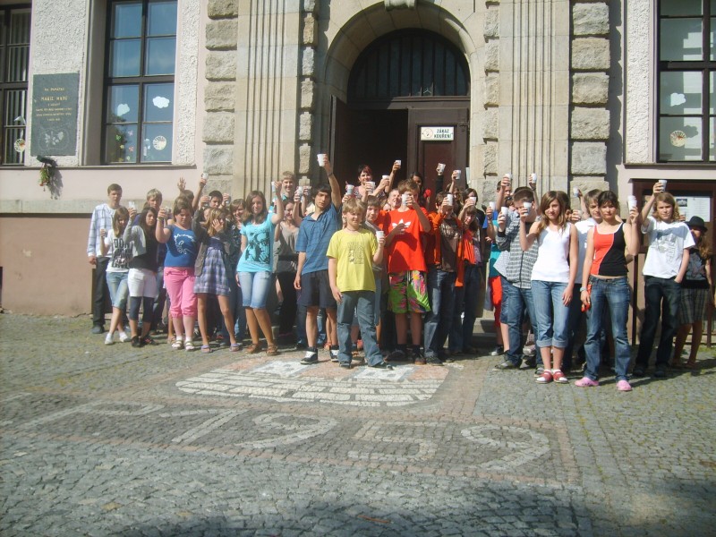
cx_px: 358
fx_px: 724
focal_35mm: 35
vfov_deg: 40.7
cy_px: 268
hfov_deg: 52.6
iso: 50
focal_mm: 5.8
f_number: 7.1
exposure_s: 1/180
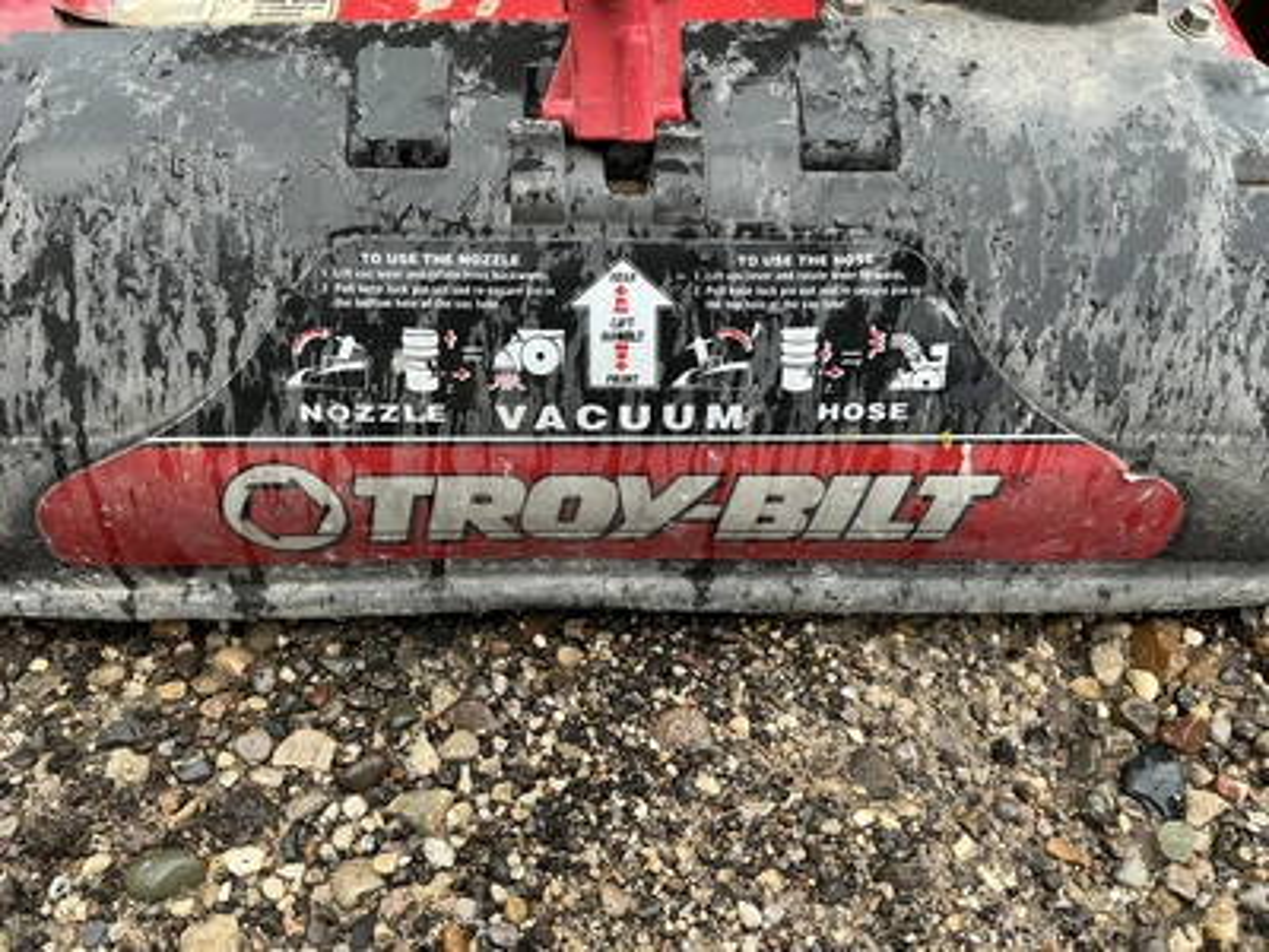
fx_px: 1026
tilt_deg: -47.5
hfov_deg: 63.4
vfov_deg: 49.7
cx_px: 634
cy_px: 476
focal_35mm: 28
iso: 32
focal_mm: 3
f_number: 1.8
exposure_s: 1/122
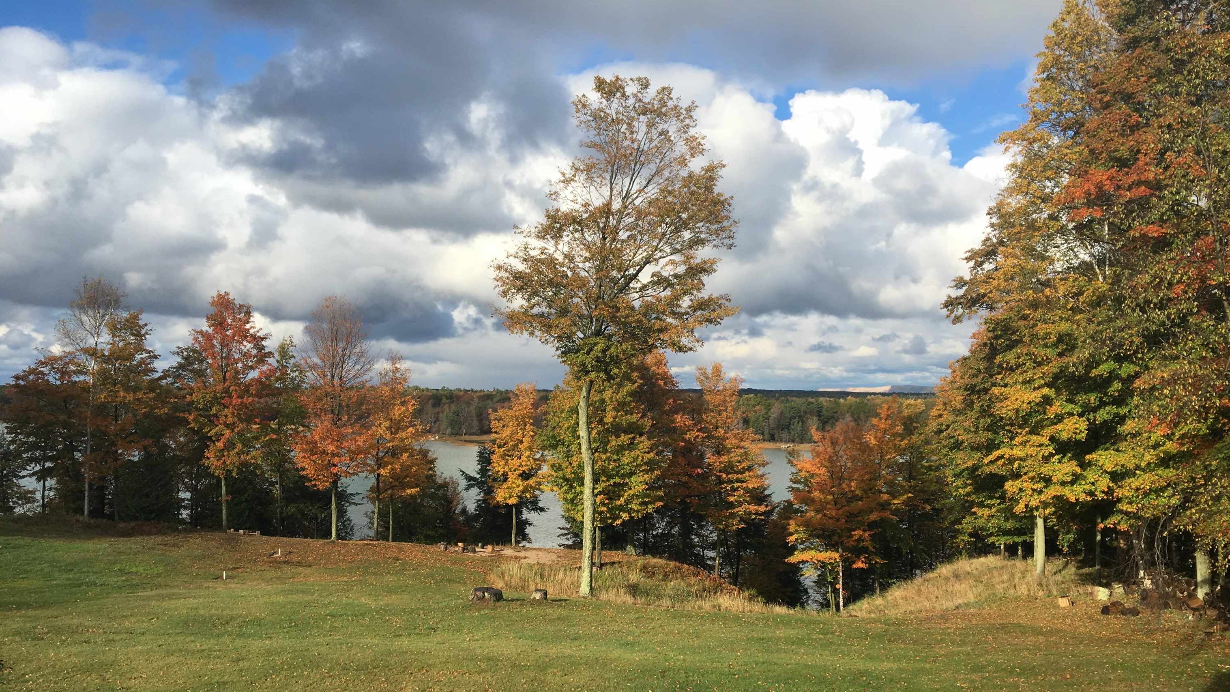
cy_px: 466
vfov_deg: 36.3
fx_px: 1044
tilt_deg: -4.7
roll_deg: -1.2
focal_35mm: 32
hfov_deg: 61.0
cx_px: 620
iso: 25
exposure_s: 1/1451
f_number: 2.2
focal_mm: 4.15
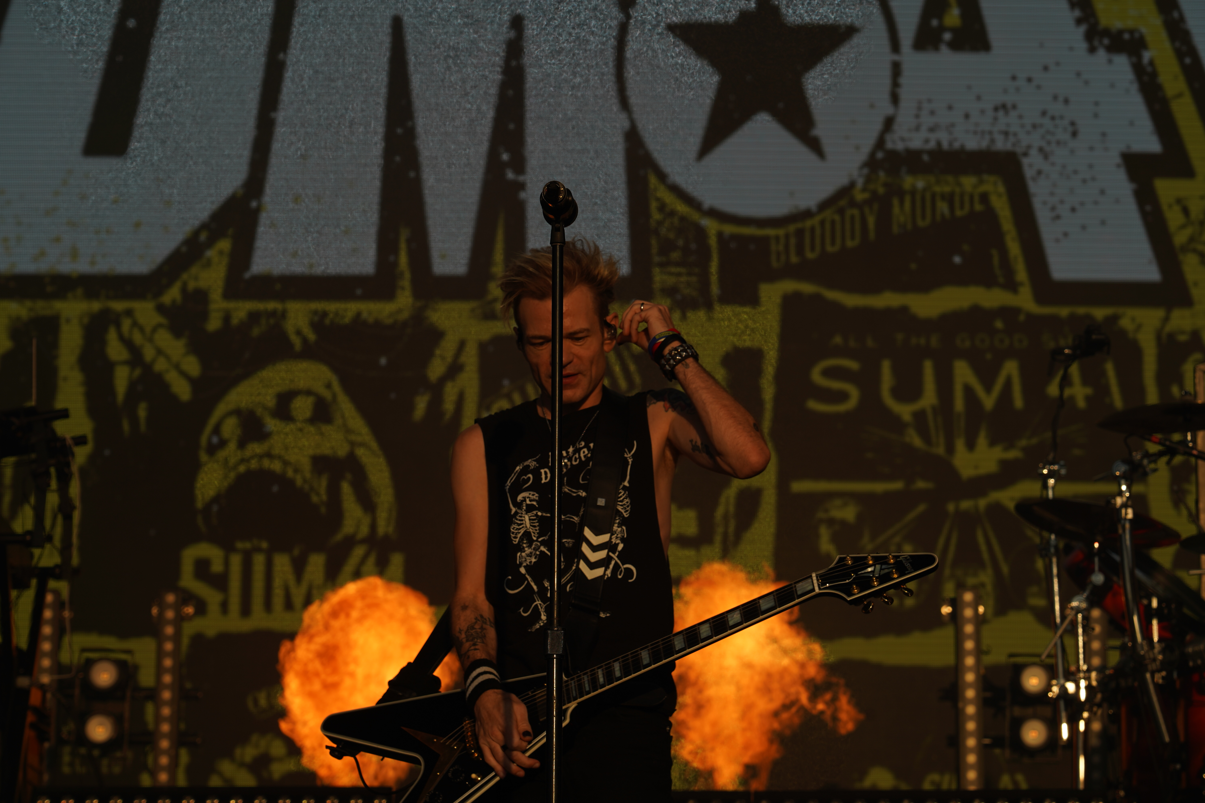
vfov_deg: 13.0
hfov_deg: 19.5
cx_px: 602
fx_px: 3514
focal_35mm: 105
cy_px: 402
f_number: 8
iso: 100
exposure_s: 1/800
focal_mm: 105
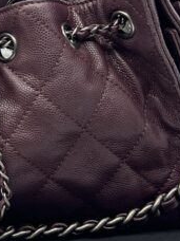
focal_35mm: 117
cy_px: 14
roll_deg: -0.6
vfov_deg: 16.6
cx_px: -26
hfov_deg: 12.4
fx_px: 811
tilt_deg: -11.5
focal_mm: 5.7
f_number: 1.5
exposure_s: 1/107
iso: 32
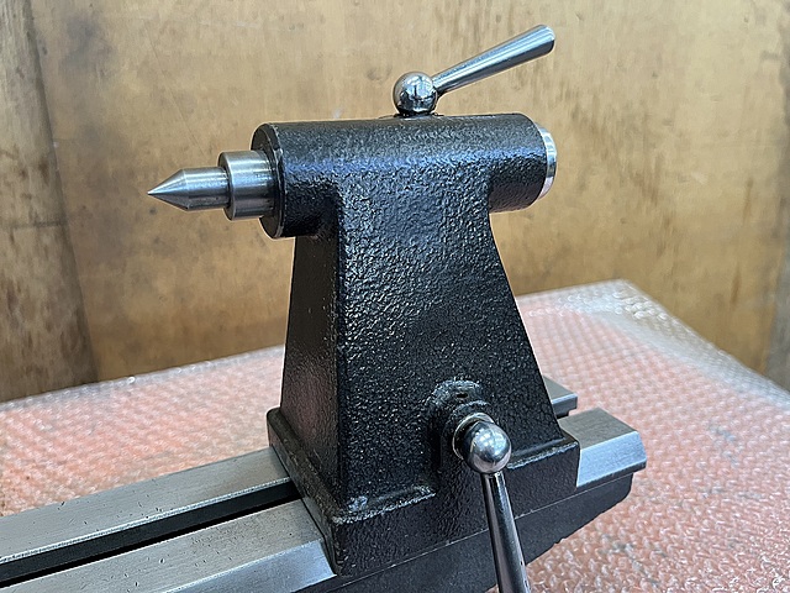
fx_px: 593
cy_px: 296
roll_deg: +0.4
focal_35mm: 26
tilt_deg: -20.5
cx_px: 395
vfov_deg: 53.1
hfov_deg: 67.3
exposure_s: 1/60
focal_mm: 5.1
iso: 160
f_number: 1.6
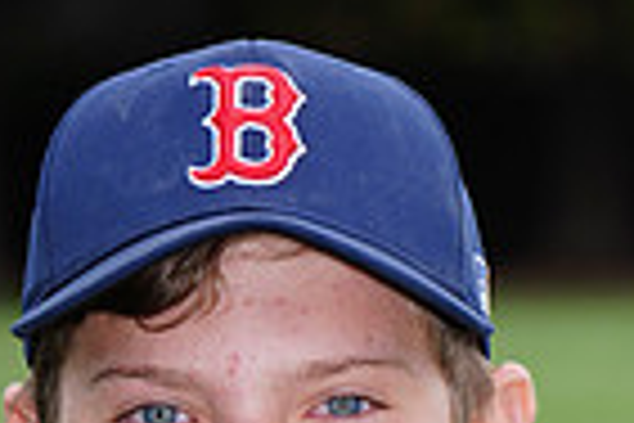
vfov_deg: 1.9
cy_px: 792
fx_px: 12538
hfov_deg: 2.9
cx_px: 268
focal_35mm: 712
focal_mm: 173
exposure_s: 1/200
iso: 200
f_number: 9
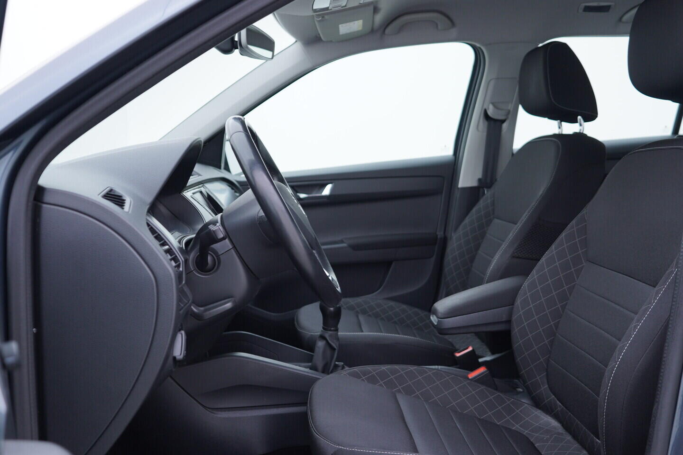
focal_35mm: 36
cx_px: 342
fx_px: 683
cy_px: 228
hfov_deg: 53.1
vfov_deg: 36.9
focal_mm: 24
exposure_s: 1/50
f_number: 3.2
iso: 125
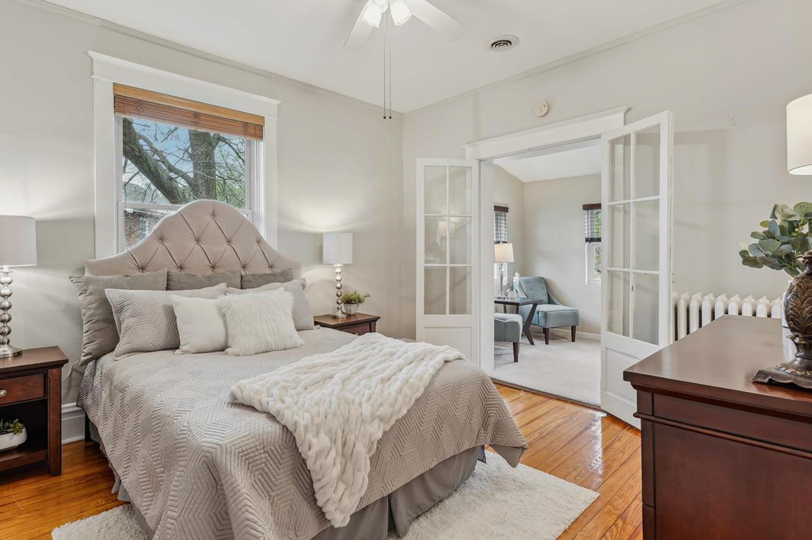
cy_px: 244
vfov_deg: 67.1
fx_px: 406
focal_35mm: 18
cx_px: 381
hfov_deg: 89.9
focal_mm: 14
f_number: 8
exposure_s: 1/2.5
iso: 200
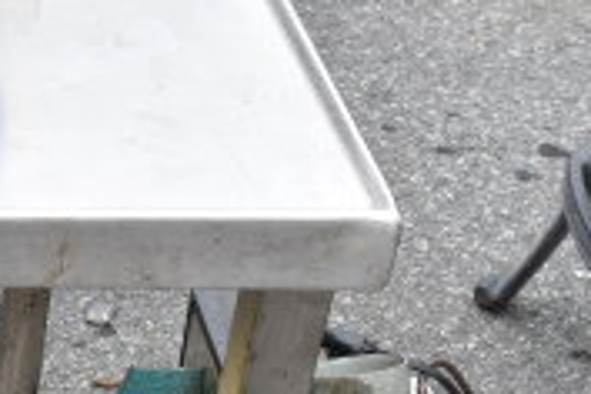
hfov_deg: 14.9
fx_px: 2036
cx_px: -381
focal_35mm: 124
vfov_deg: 10.8
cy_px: 486
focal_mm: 24
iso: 200
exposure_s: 1/250
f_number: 8
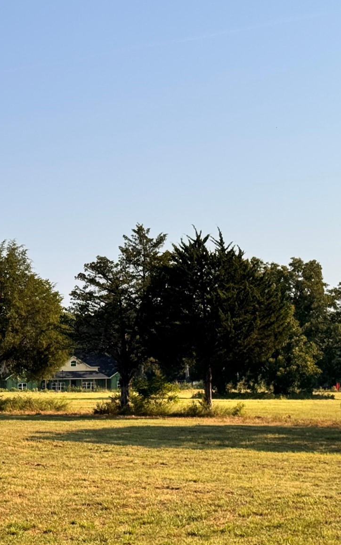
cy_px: 330
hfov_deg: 14.4
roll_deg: +0.0
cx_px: 34
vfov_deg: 23.0
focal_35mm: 90
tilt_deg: +1.0
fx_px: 1338
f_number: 1.78
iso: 64
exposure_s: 1/5376
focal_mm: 6.76
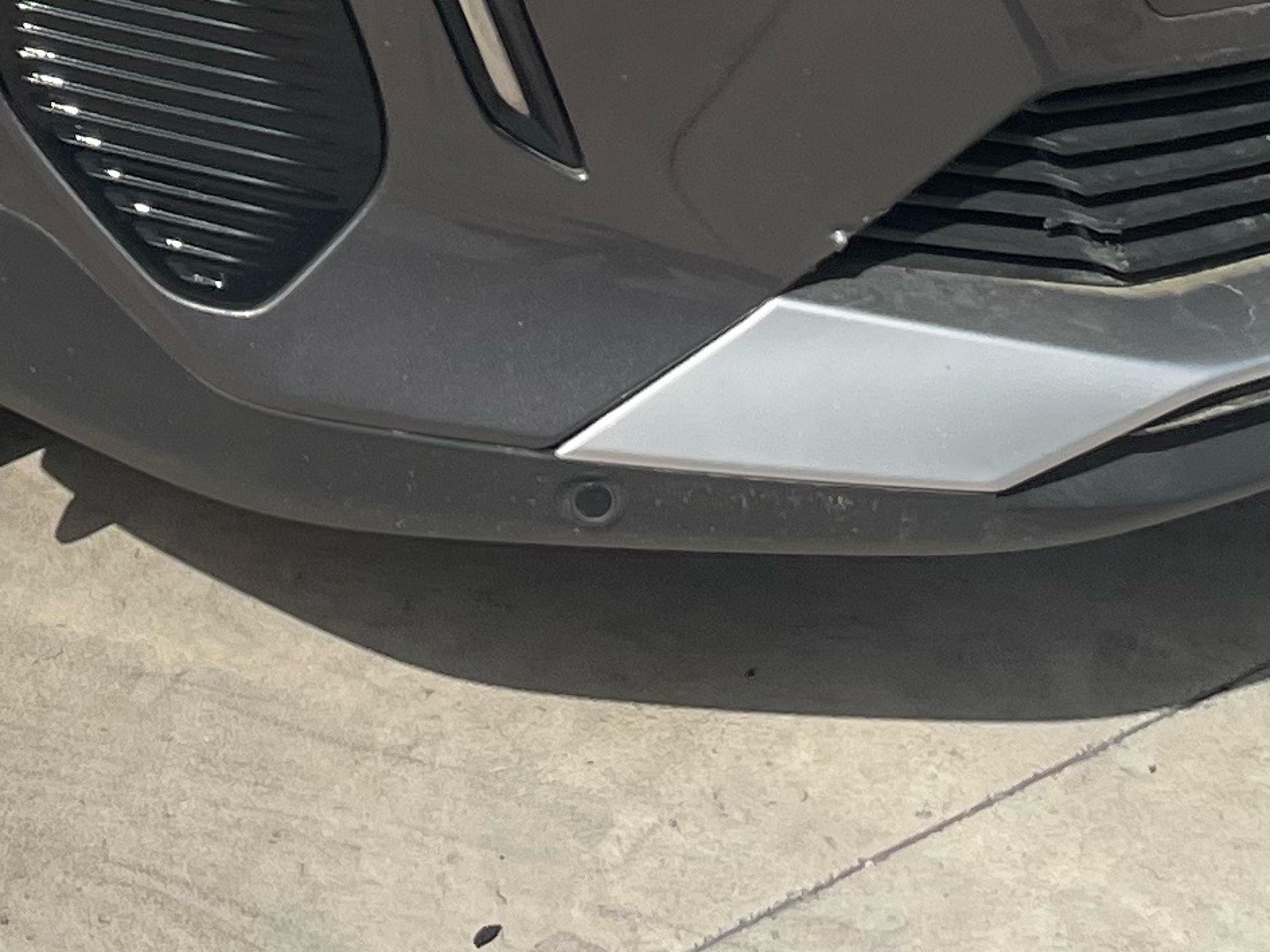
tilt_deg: -14.8
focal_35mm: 111
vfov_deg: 11.7
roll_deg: -0.3
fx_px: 4072
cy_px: -1066
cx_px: 44
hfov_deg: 17.4
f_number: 1.6
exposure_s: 1/4292
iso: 32
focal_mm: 4.2
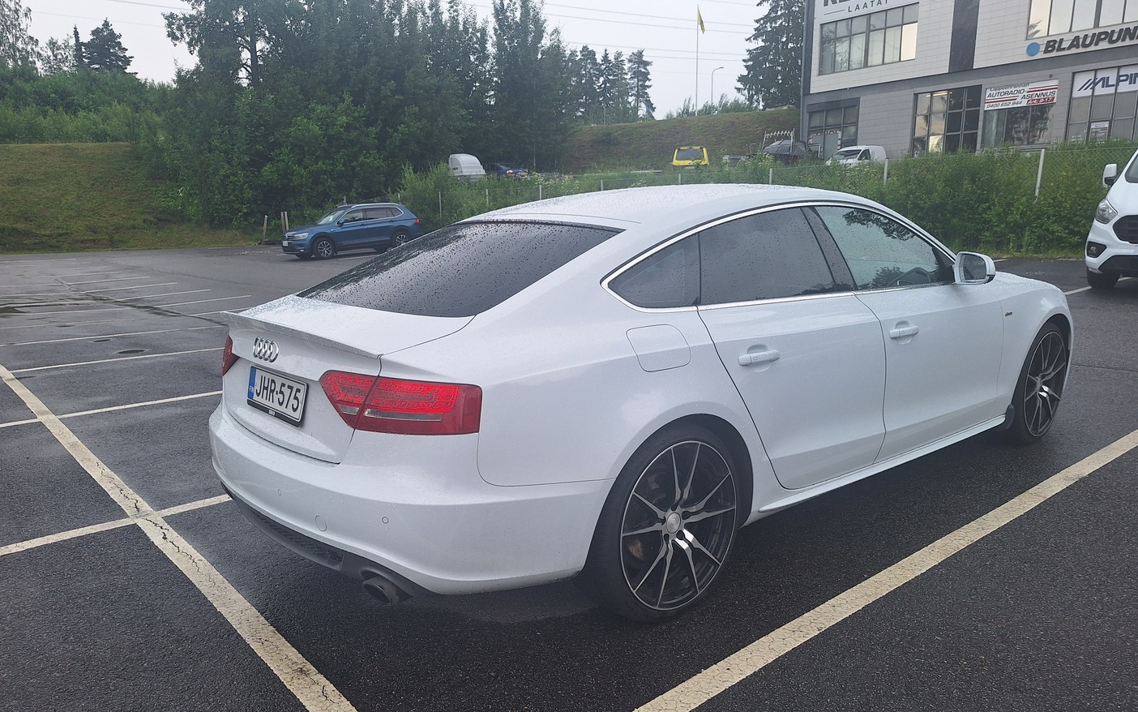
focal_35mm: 25
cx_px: 567
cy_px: 422
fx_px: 775
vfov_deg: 49.0
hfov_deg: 72.5
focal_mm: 5.54
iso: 40
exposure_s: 1/531
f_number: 1.8
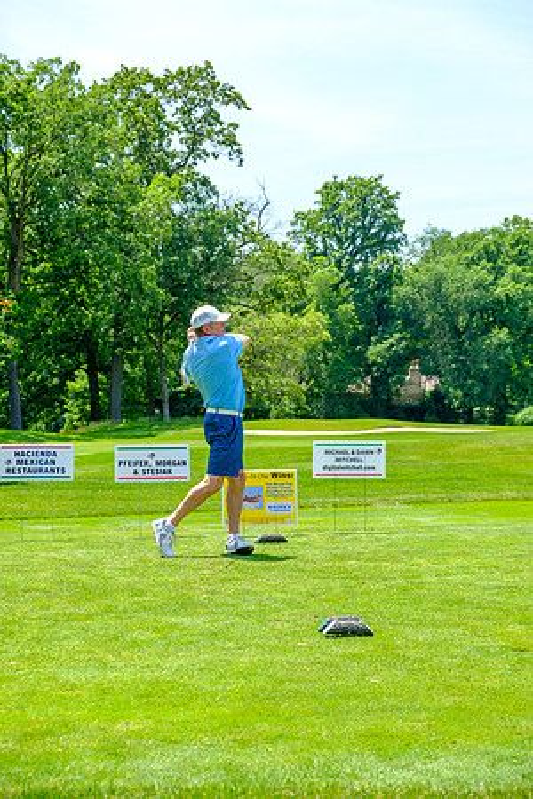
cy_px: 400
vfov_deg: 31.4
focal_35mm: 64
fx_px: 1421
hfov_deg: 21.2
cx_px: 266
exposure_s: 1/500
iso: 200
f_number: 5
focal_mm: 42.5
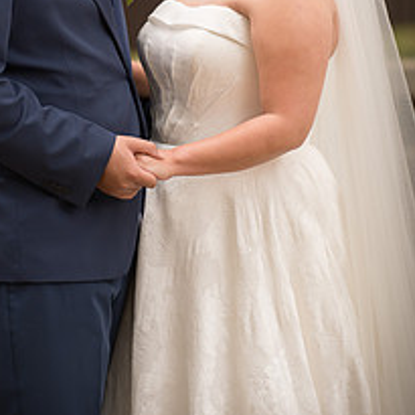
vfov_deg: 5.9
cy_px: 43
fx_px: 4042
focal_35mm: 298
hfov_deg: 5.9
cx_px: 152
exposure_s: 1/320
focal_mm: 160
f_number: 2.8
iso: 640
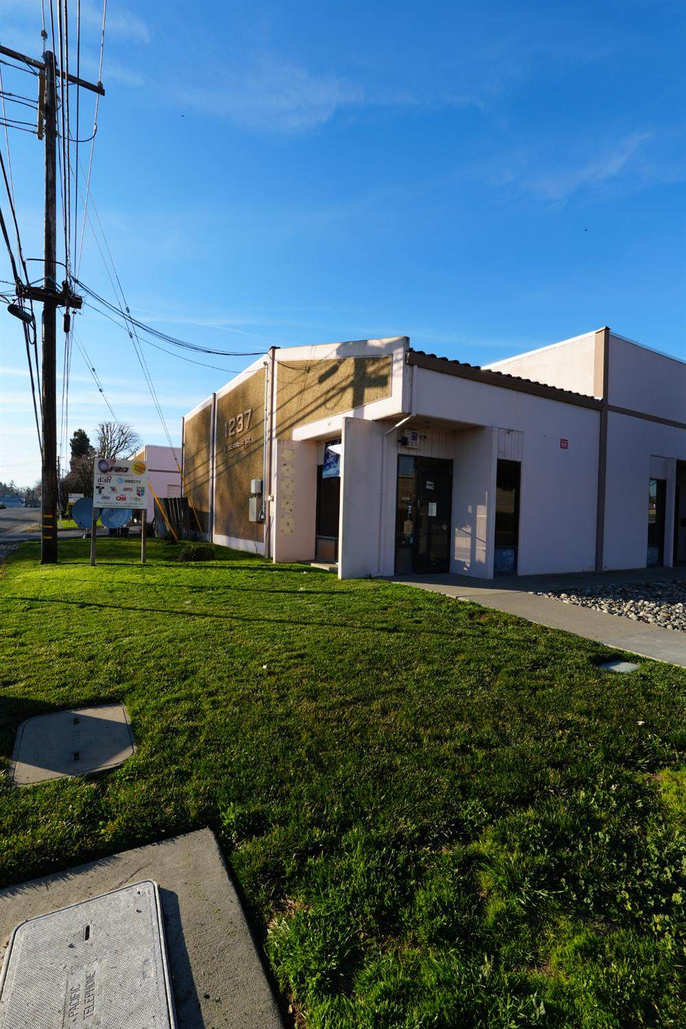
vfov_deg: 95.0
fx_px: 472
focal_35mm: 16
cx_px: 343
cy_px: 514
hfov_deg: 72.1
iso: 100
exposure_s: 1/125
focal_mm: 11
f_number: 9
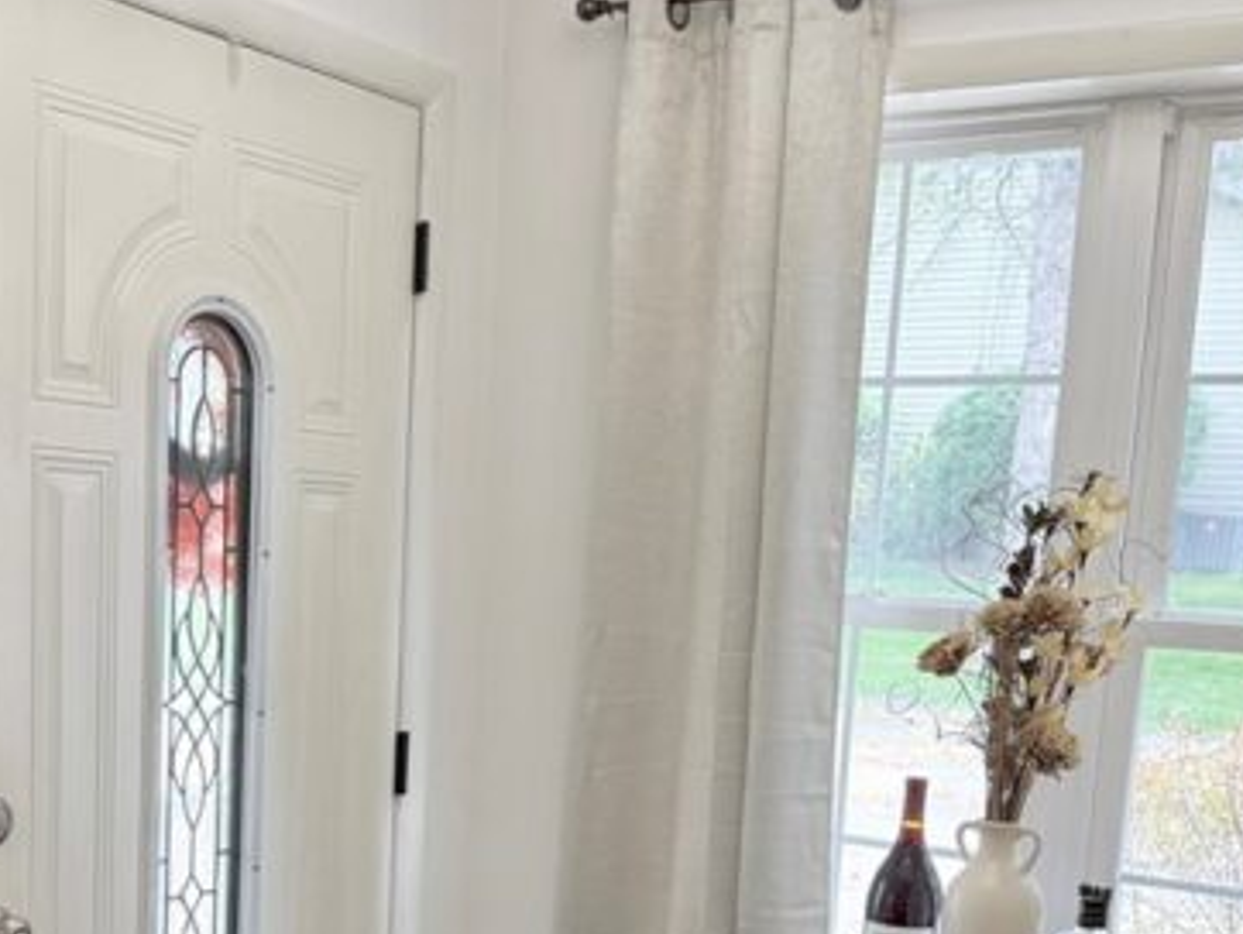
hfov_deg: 36.0
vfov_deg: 26.7
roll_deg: -2.6
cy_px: 831
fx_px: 1904
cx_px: 470
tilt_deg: -8.9
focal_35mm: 53
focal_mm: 6.76
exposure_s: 1/120
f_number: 1.78
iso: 125
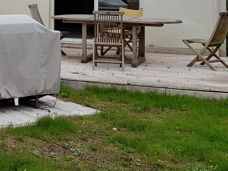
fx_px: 566
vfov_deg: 16.7
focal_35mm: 86
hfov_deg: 20.9
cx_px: -59
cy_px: -12
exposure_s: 1/520
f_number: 1.7
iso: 40
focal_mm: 4.2
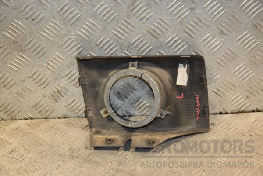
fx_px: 570
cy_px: 88
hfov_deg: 26.0
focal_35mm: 78
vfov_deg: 17.5
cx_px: 132
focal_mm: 52
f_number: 5
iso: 800
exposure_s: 1/160
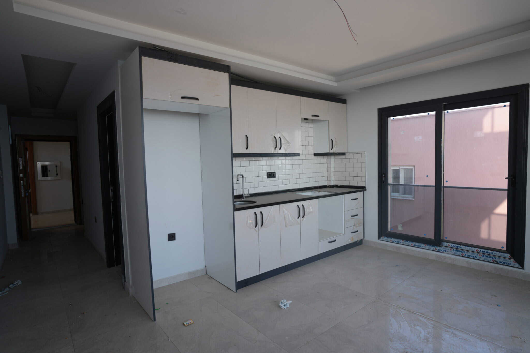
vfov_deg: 64.5
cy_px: 176
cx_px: 265
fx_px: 280
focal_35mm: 19
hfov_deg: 86.9
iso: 100
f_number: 4
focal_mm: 19
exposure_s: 1/160
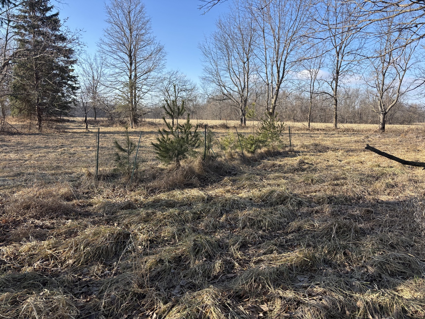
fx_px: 319
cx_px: 212
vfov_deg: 53.1
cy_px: 160
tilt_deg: -6.4
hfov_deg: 67.3
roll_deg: +0.3
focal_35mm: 26
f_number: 1.6
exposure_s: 1/1263
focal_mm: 5.96
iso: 50
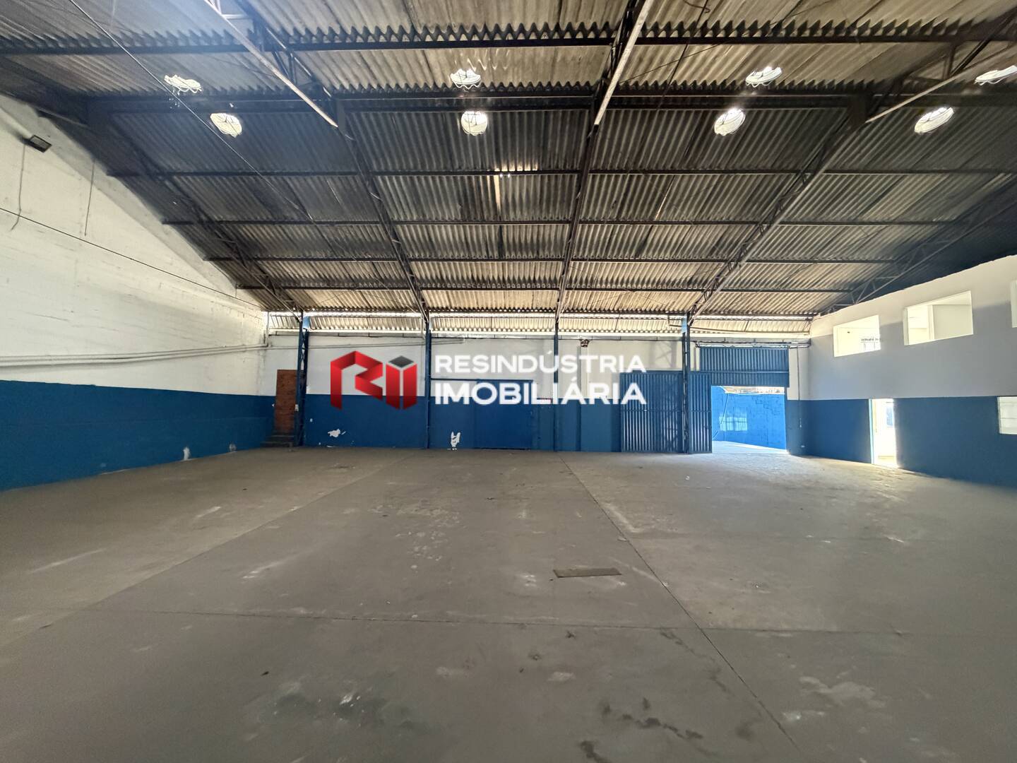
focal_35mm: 14
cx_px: 508
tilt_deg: +2.6
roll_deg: -0.6
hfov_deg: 102.1
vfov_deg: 85.7
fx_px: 411
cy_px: 382
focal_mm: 2.22
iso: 640
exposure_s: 1/60
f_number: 2.2
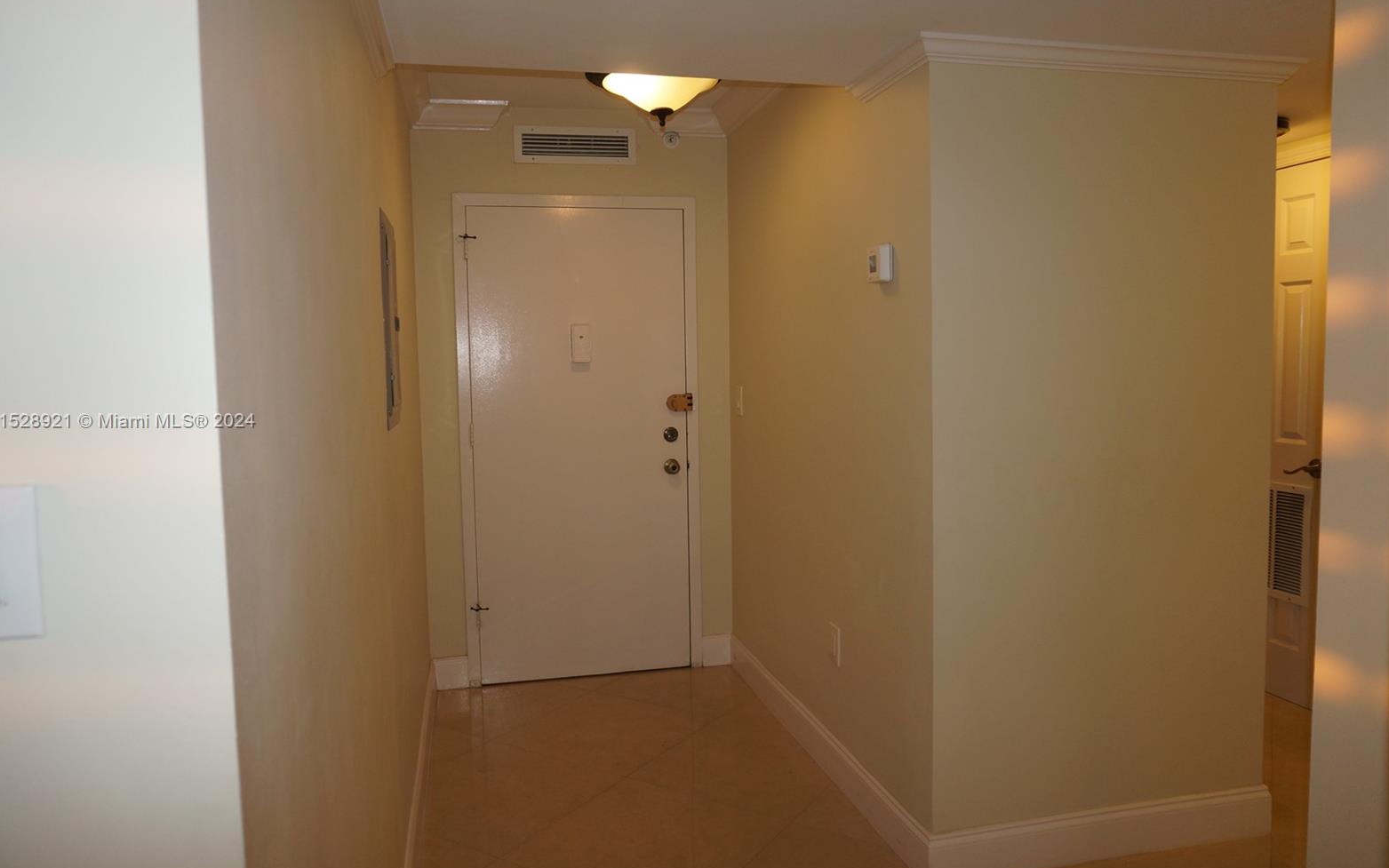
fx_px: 946
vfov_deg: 49.3
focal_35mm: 25
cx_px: 682
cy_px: 422
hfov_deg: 72.5
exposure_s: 1/60
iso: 320
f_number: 4
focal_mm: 16
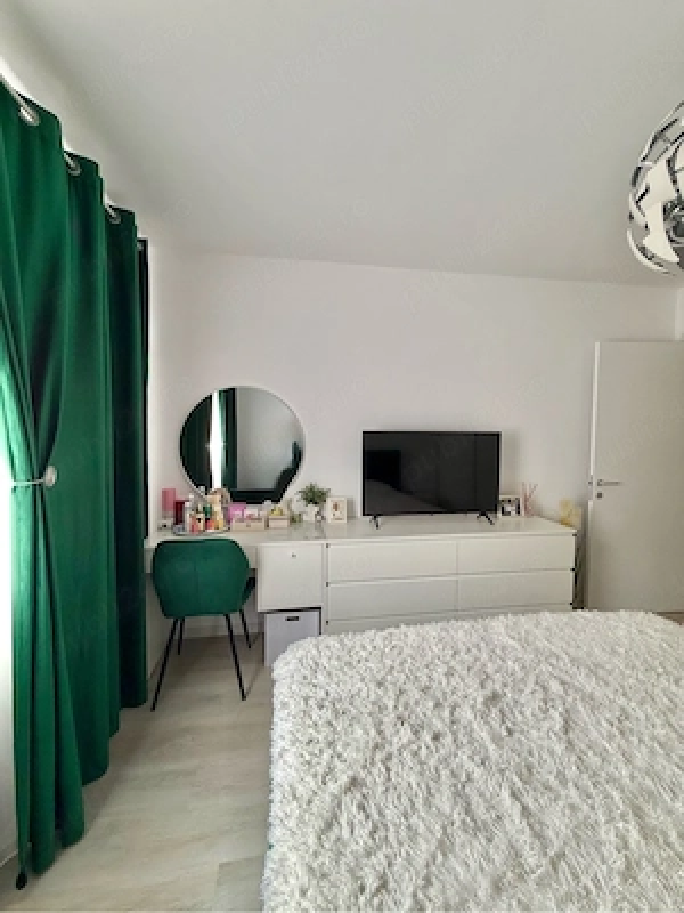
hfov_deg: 85.7
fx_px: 369
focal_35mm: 14
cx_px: 342
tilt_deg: -3.8
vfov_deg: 102.1
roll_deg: -0.9
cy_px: 456
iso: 320
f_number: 2.2
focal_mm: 2.22
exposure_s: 1/116
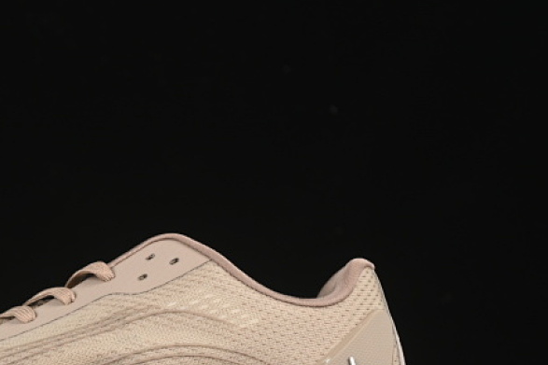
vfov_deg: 9.9
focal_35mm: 138
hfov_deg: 14.8
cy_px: 322
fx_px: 2100
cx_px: 93
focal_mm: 50
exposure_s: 1/60
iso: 160
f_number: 6.3
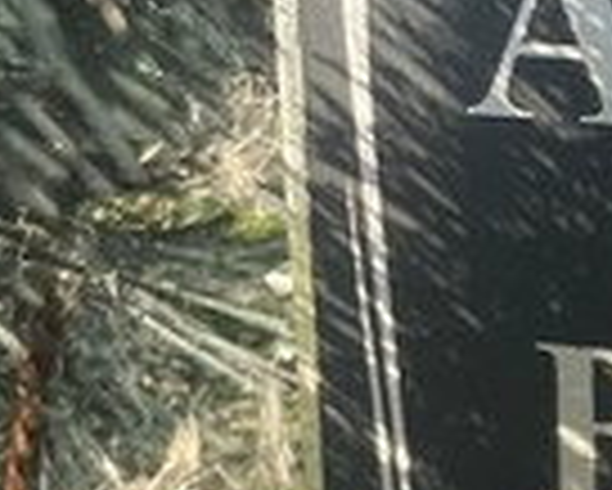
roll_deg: -0.7
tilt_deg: -10.2
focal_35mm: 149
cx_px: 1364
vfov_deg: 10.3
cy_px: 396
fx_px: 2701
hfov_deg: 11.2
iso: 32
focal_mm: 4.2
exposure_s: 1/1435
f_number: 1.6
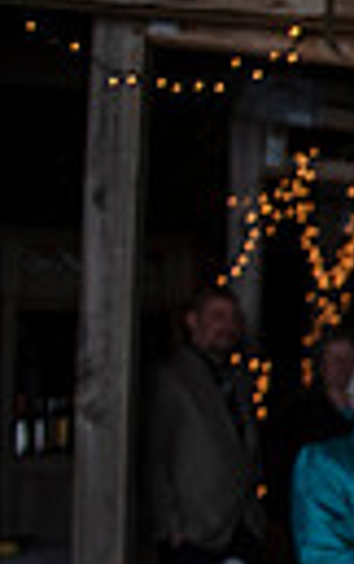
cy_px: 435
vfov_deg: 18.6
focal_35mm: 111
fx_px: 1708
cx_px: 1120
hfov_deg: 9.1
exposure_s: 1/160
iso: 100
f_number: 2.8
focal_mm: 24
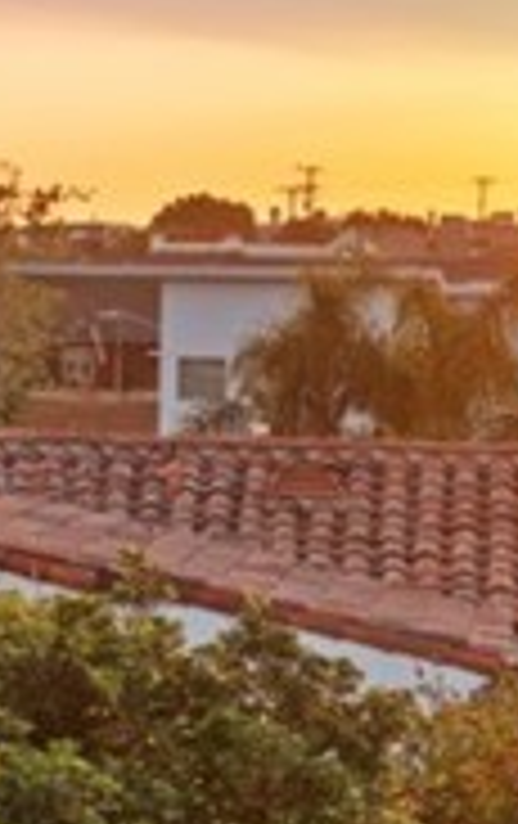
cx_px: -1144
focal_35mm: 199
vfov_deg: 10.5
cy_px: 232
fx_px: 4477
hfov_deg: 6.0
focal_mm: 35
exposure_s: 1/40
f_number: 11
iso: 125
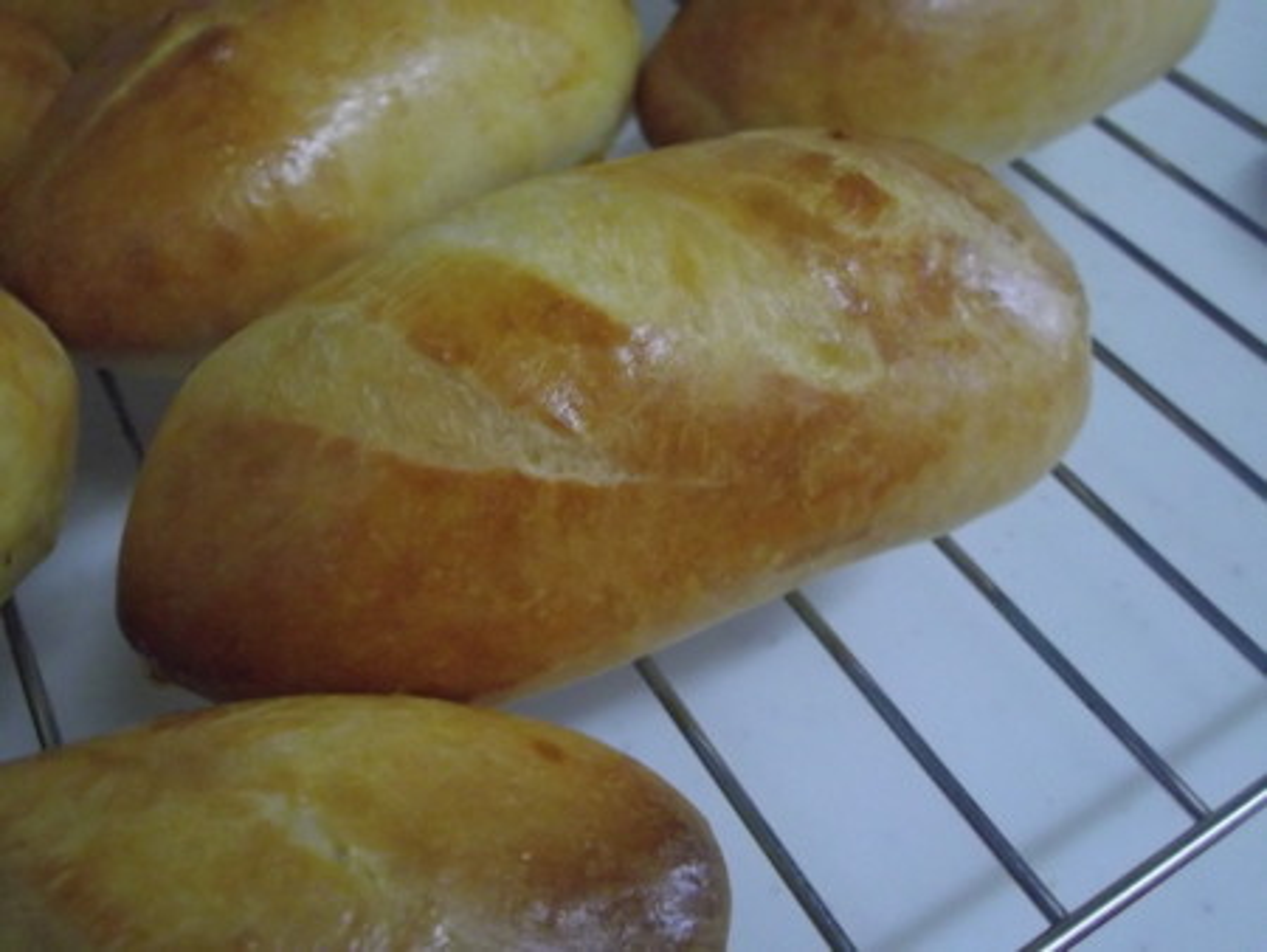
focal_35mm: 32
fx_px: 1172
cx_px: 634
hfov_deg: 56.8
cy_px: 476
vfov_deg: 44.2
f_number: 3.5
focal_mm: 5.8
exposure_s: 1/50
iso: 780
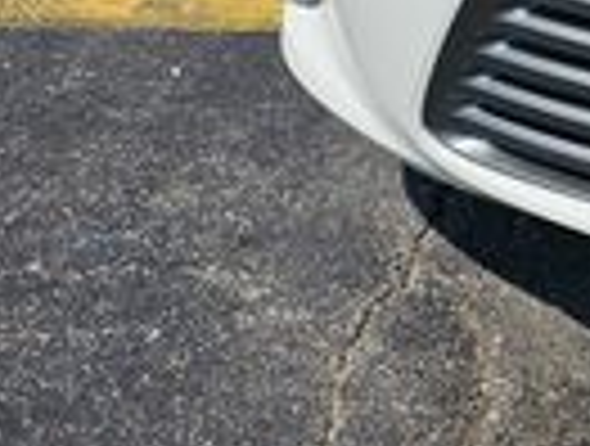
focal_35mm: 112
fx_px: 1914
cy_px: -297
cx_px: 982
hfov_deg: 15.6
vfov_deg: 12.4
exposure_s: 1/1829
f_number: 1.7
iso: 10
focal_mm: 6.3
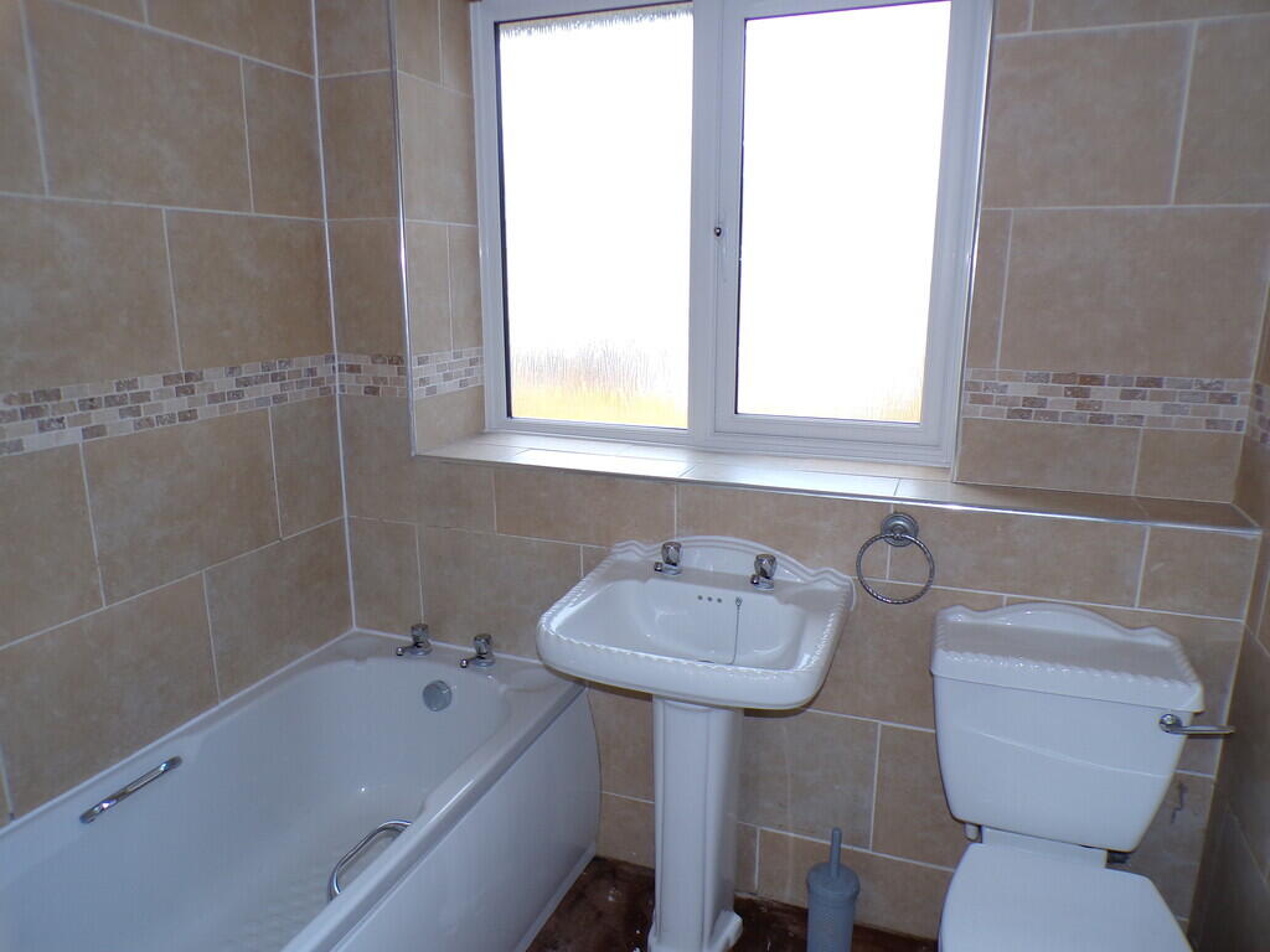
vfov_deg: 56.8
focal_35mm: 24
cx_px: 635
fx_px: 881
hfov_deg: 71.6
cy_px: 476
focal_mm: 4.3
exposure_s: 1/70
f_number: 3
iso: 100
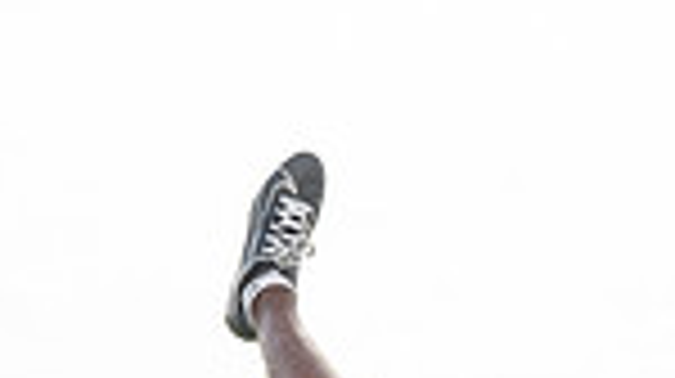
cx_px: 450
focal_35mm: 126
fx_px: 2253
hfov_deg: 17.0
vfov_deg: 8.5
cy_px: 990
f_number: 5.6
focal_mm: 40
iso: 100
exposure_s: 1/320
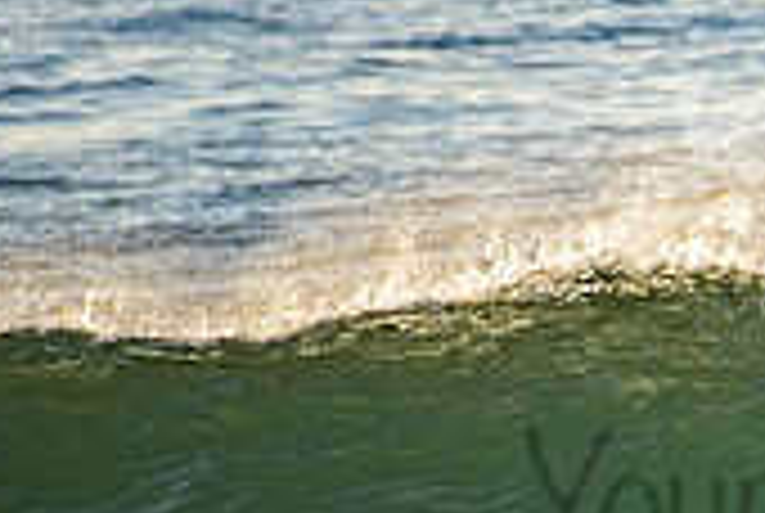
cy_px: 457
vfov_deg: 0.8
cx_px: 990
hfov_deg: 1.2
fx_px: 36230
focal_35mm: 1702
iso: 500
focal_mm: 500
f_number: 5.6
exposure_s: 1/2000
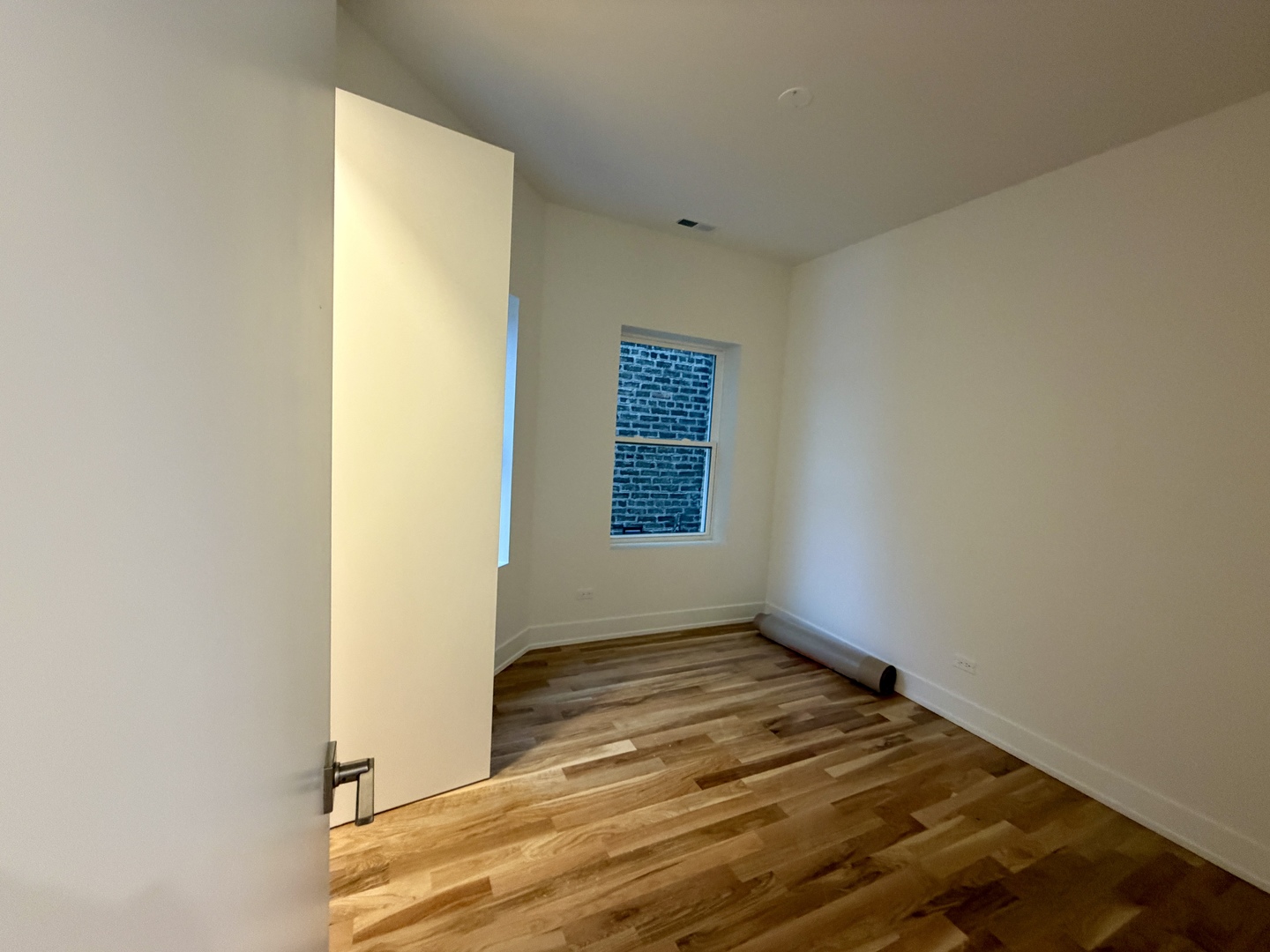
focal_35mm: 14
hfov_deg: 102.1
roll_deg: -3.0
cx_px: 635
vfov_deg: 85.7
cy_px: 476
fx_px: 514
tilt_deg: -5.1
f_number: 2.2
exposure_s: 1/60
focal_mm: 2.22
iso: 400
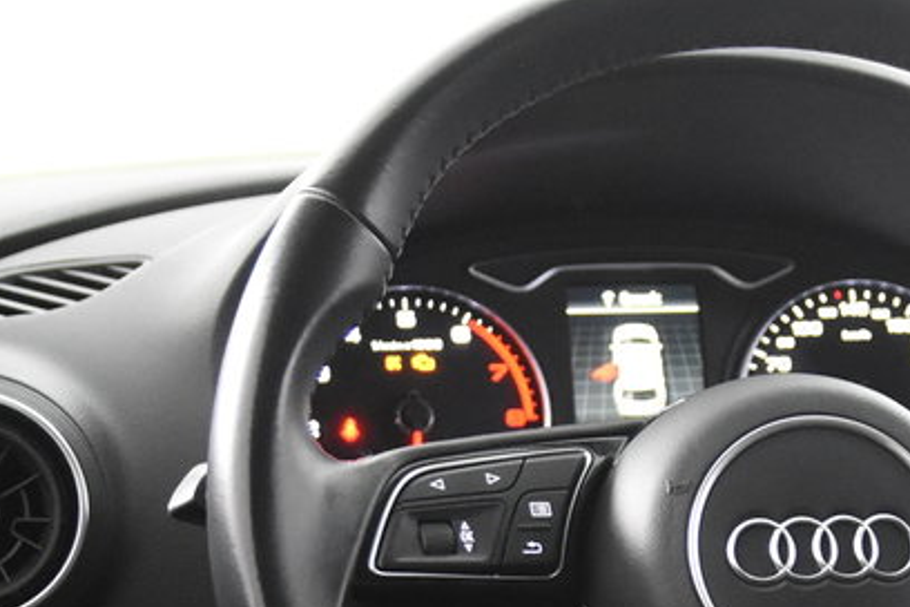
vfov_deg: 11.8
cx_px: 714
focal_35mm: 113
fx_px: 2856
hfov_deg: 18.0
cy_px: 804
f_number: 3
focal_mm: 24
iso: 4500
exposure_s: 1/40
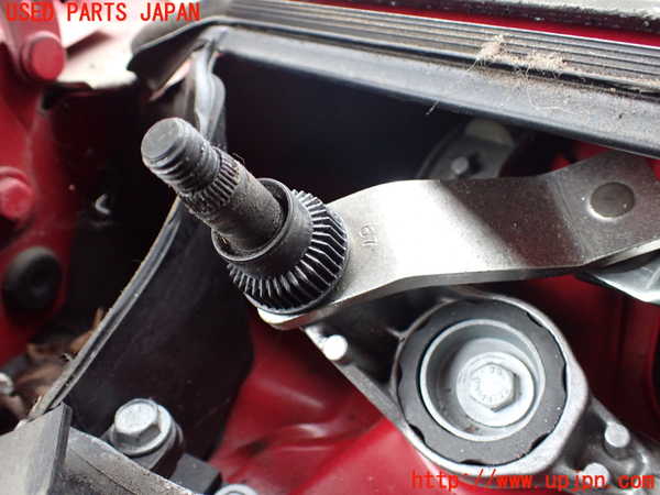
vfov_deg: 46.8
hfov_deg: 60.0
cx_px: 330
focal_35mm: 30
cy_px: 248
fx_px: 572
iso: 800
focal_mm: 5.4
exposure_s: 1/100
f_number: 2.3
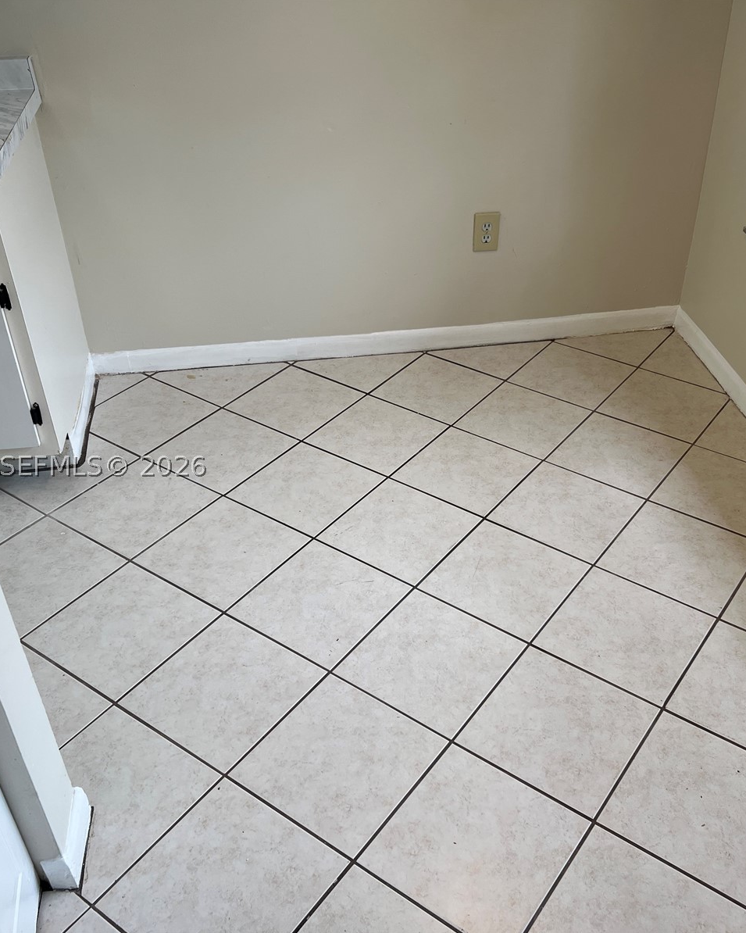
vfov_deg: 52.8
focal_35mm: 34
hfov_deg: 43.2
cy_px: 466
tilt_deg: -33.9
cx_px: 445
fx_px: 938
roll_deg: -0.4
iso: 40
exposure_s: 1/120
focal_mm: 5.7
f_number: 1.5
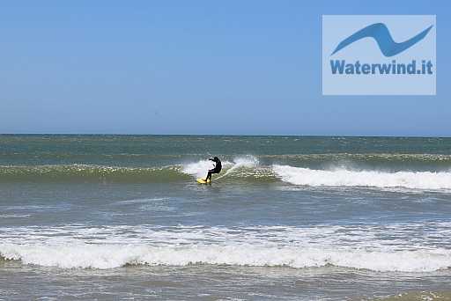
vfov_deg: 13.1
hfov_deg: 19.4
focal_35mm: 105
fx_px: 1316
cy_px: 150
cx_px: 226
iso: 200
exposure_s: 1/500
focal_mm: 70
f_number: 11
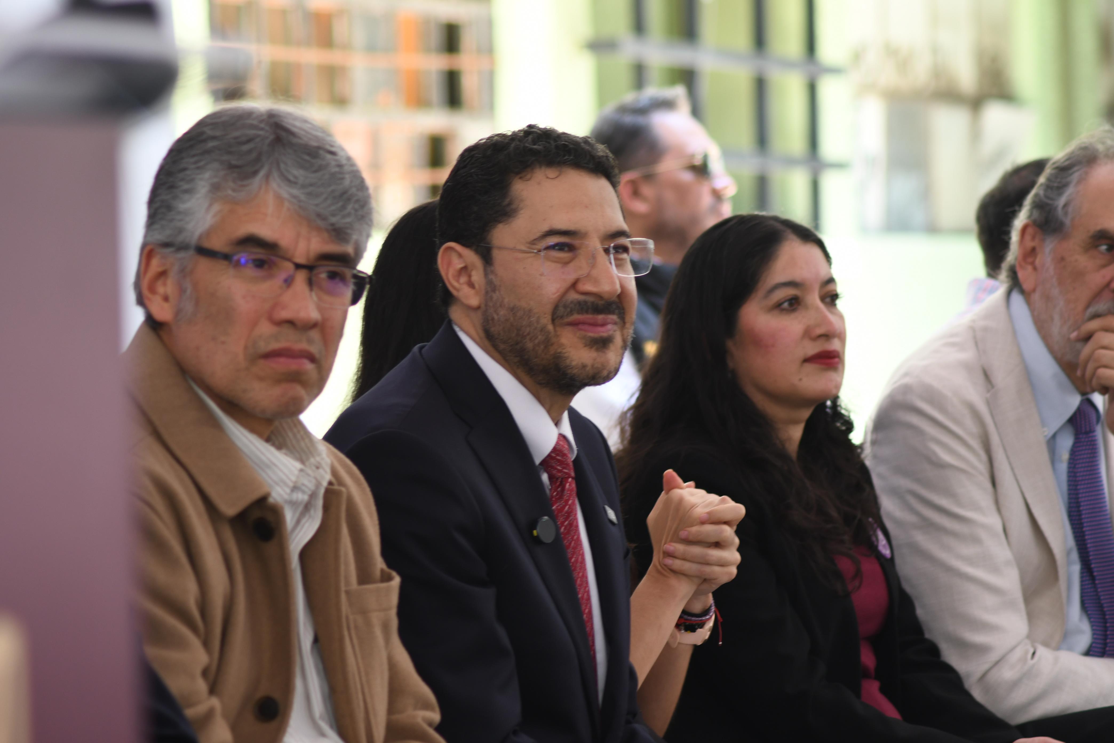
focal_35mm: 202
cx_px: 557
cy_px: 372
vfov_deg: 6.8
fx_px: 6250
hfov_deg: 10.2
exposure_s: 1/100
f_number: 5
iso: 320
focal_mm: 135
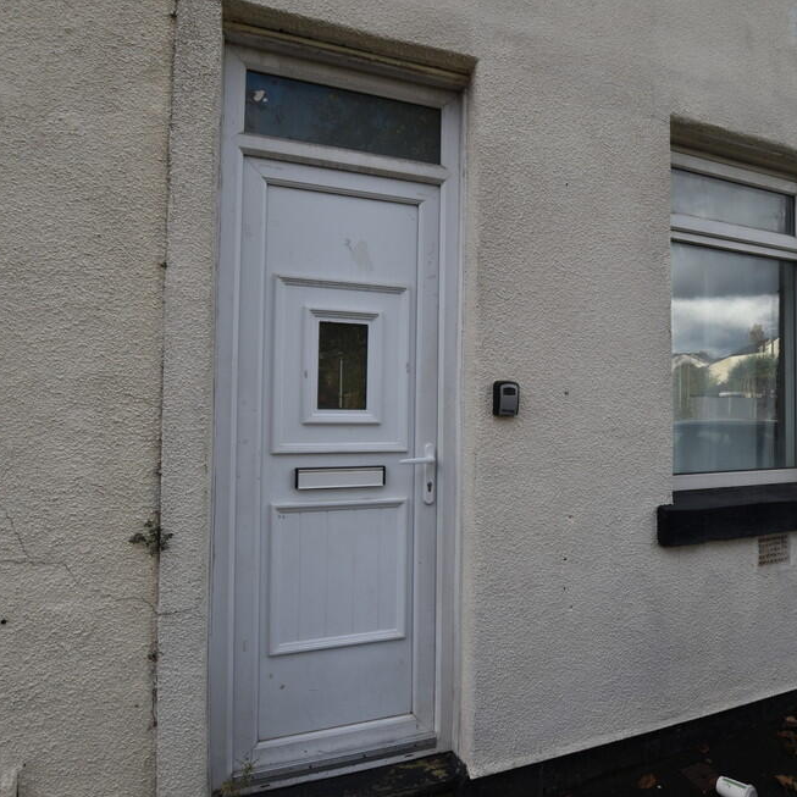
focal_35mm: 20
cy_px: 385
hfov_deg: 74.6
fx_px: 521
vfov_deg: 74.8
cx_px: 436
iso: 100
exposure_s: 1/160
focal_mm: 10
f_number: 6.3
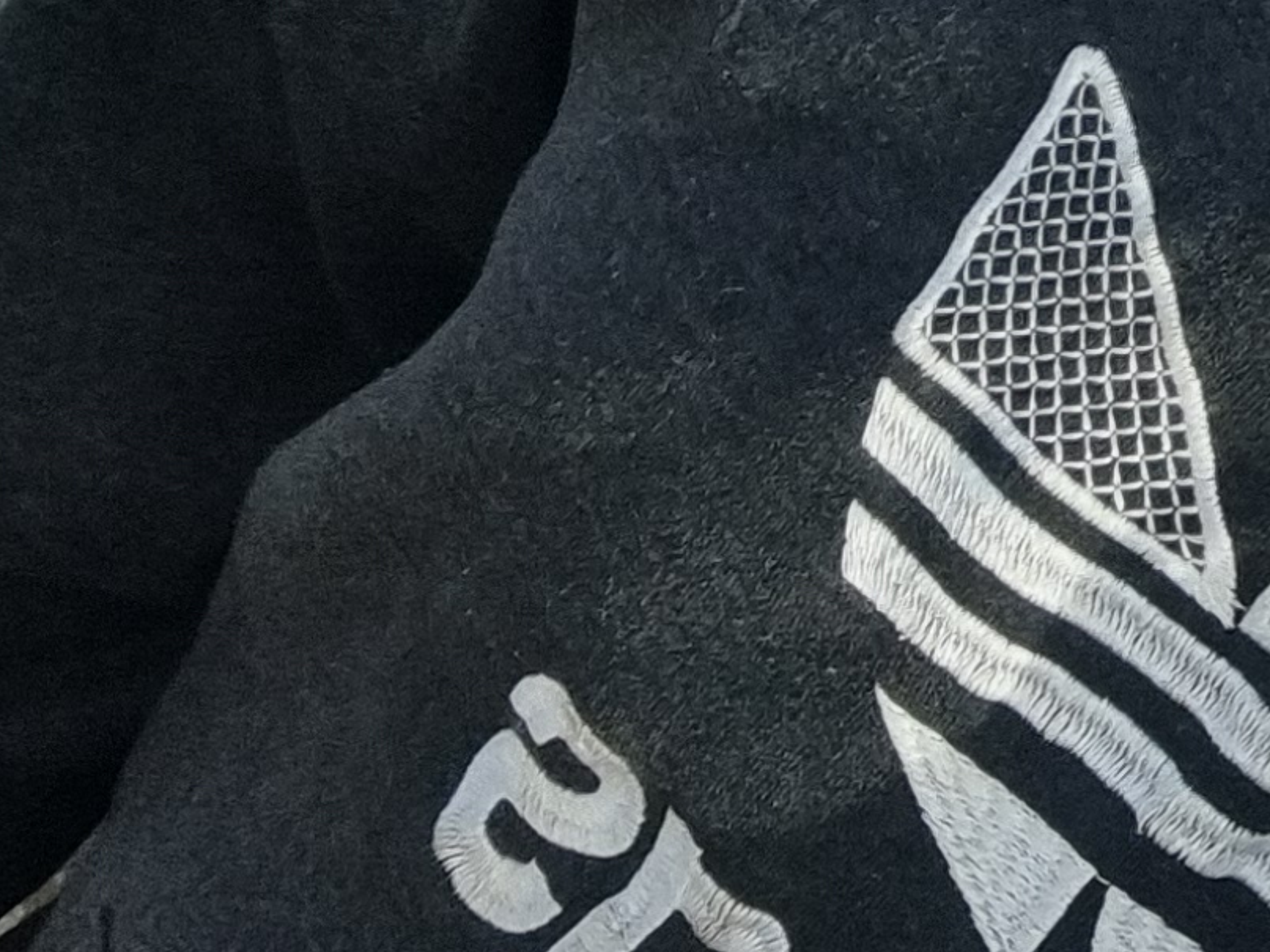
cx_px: 2582
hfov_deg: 14.4
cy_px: -823
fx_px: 4145
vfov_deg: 12.0
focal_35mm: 113
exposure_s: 1/552
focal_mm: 3.3
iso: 50
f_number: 2.2
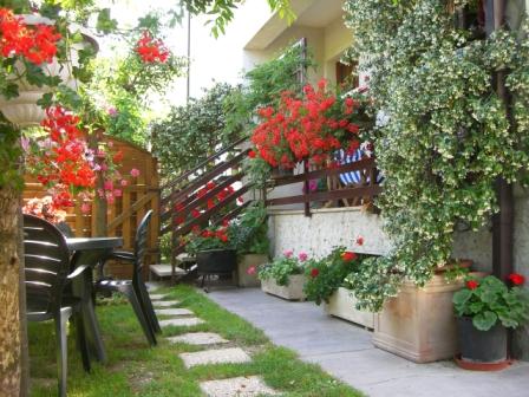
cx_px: 264
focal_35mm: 38
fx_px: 581
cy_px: 198
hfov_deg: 49.0
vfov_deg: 37.7
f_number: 2.7
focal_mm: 6.2
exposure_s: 1/80
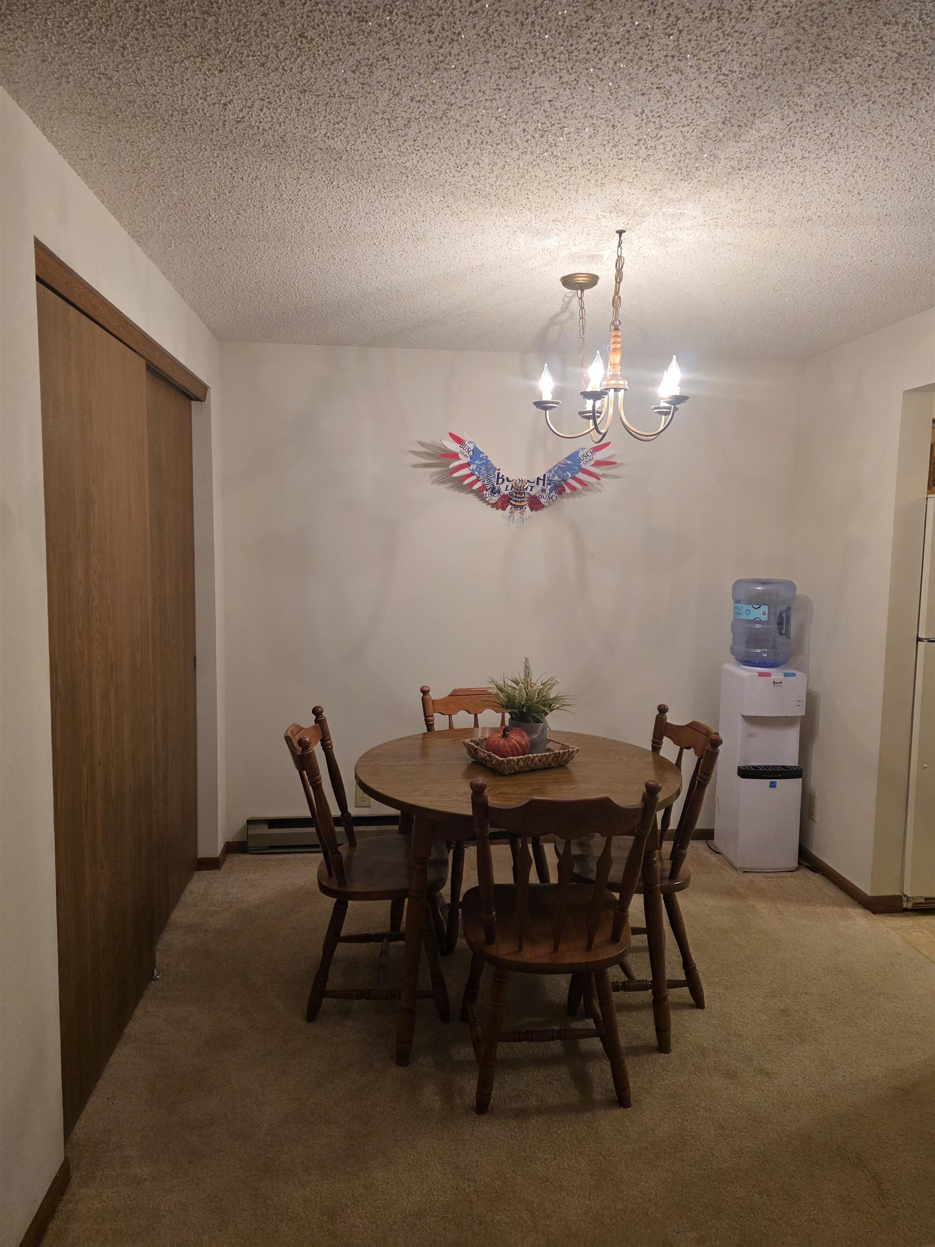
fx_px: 828
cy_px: 624
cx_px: 468
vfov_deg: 73.9
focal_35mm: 23
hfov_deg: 58.9
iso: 320
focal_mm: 6.3
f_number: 1.7
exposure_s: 1/120
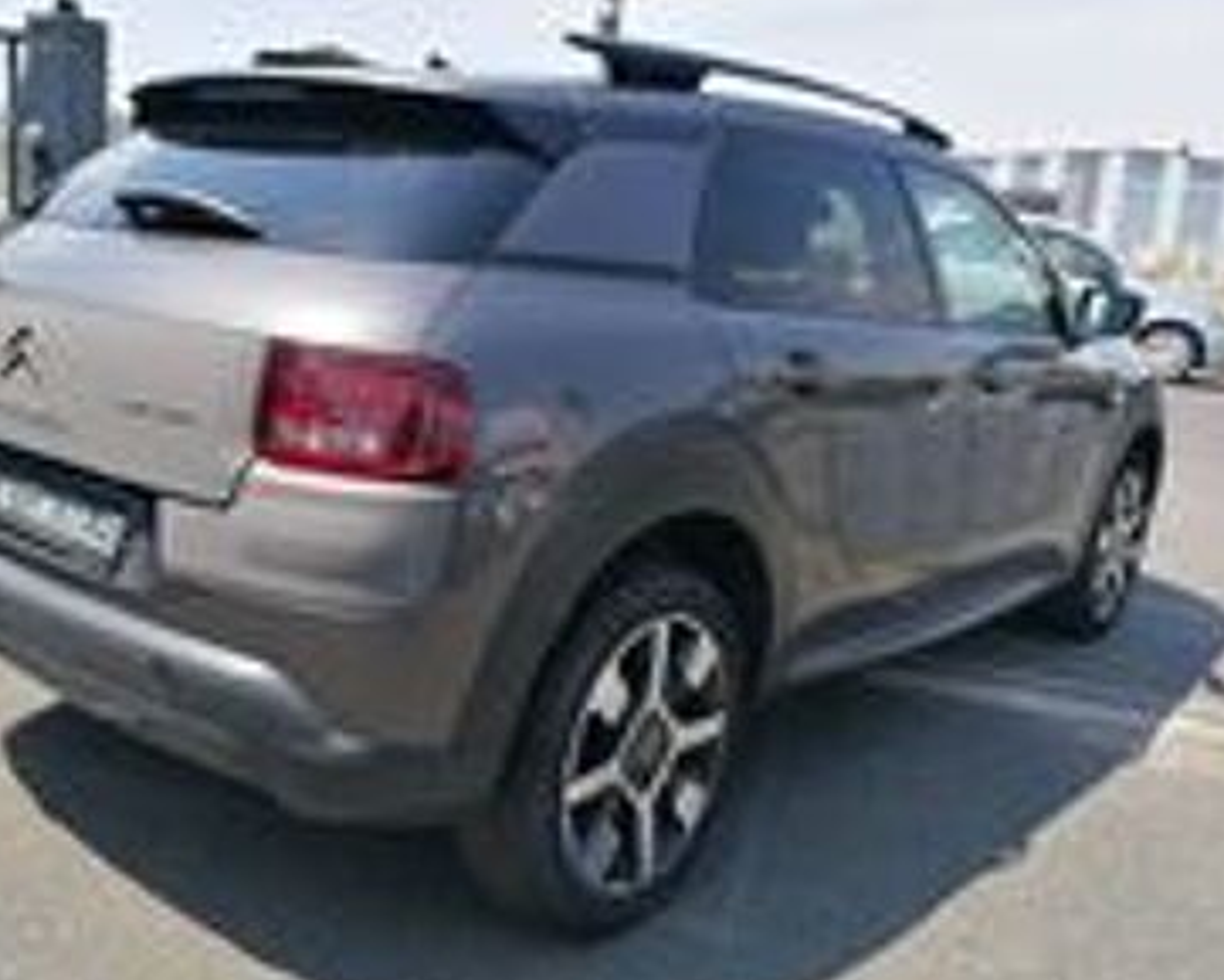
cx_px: 505
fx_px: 1268
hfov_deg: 51.3
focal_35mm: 35
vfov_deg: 42.2
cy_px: 475
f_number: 1.8
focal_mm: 4.75
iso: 50
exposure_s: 1/1028
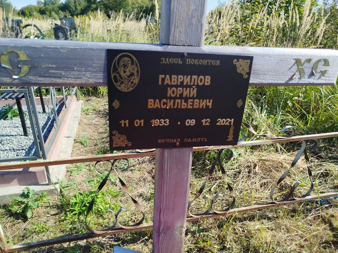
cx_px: 169
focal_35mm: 24
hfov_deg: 71.6
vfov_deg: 56.8
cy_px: 126
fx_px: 234
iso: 50
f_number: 1.7
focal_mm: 5.31
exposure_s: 1/580
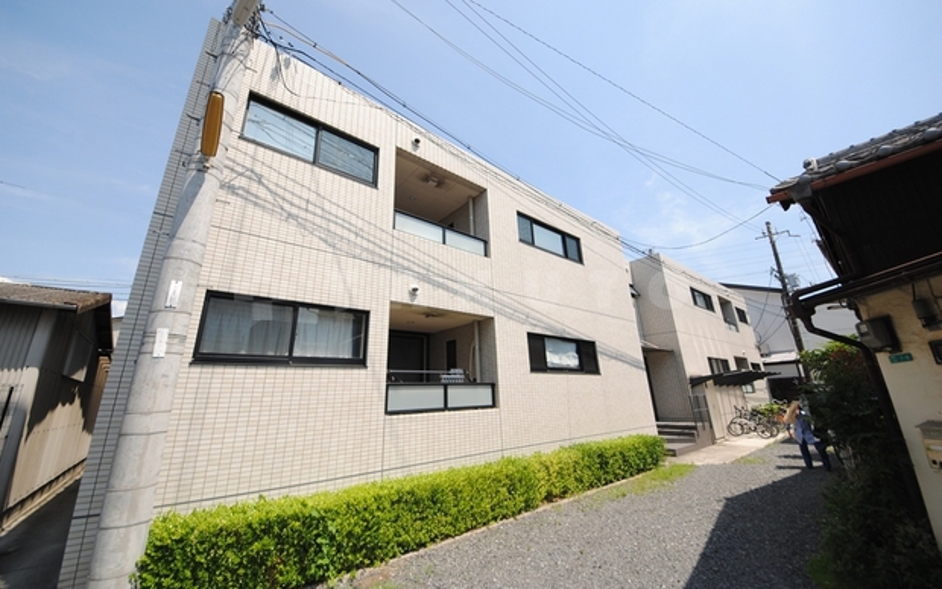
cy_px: 291
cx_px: 462
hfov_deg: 83.6
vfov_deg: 58.4
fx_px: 527
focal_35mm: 21
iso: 100
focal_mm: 13
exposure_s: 1/200
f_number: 7.1
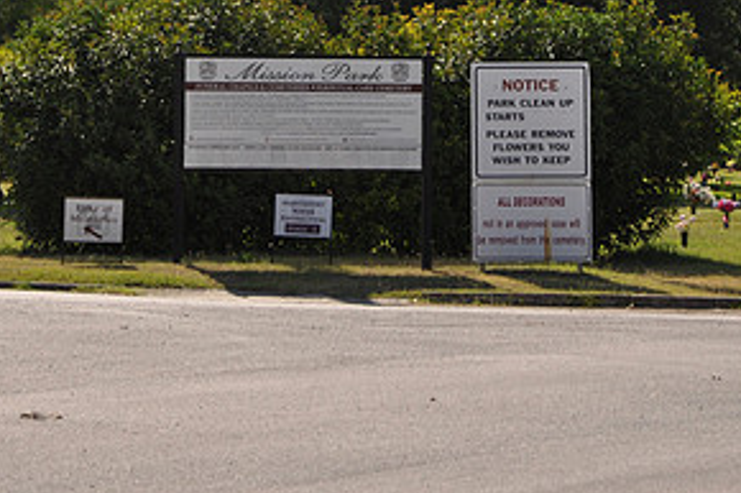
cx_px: 325
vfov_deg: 6.9
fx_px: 4073
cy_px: 4
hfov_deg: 10.4
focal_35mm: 198
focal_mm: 66
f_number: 8
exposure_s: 1/200
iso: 200
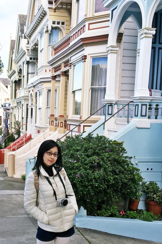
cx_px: 43
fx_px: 297
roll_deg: -1.7
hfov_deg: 30.1
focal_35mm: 44
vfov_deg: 44.4
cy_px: 137
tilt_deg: -4.4
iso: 32
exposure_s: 1/299
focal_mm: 4.15
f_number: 2.2
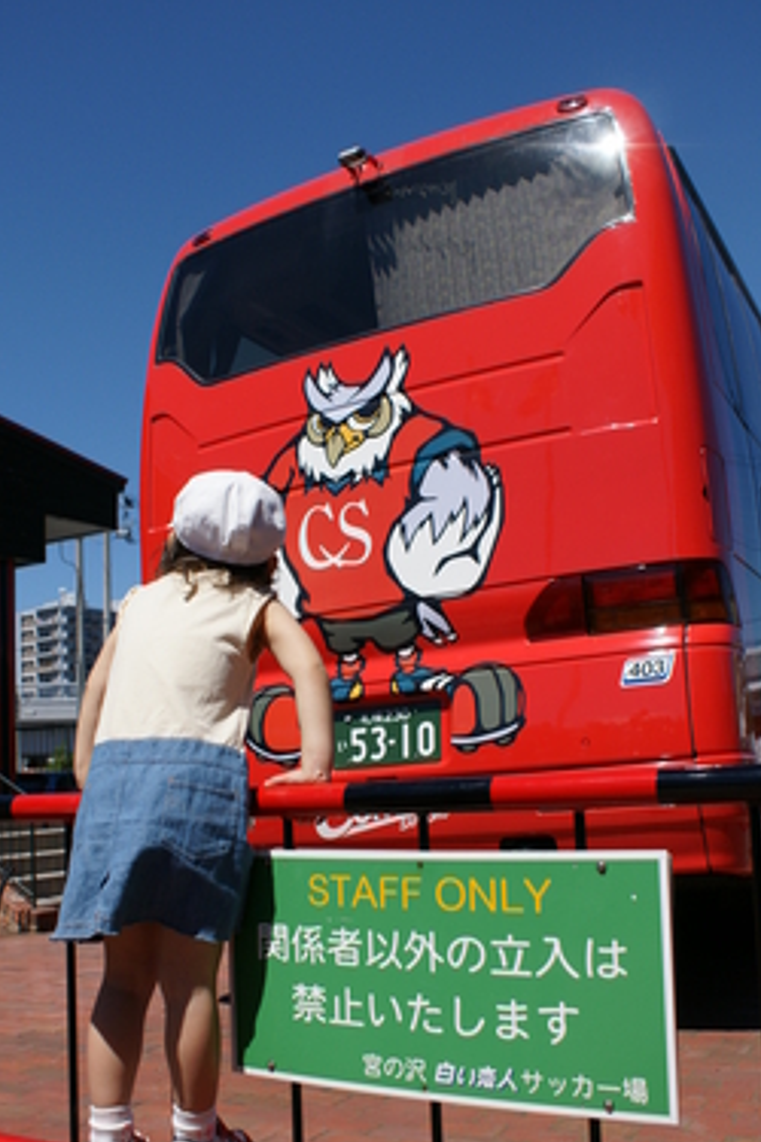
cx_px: 335
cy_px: 640
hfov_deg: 36.8
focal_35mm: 36
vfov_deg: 53.0
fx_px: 1141
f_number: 4.5
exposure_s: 1/2500
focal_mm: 20
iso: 200
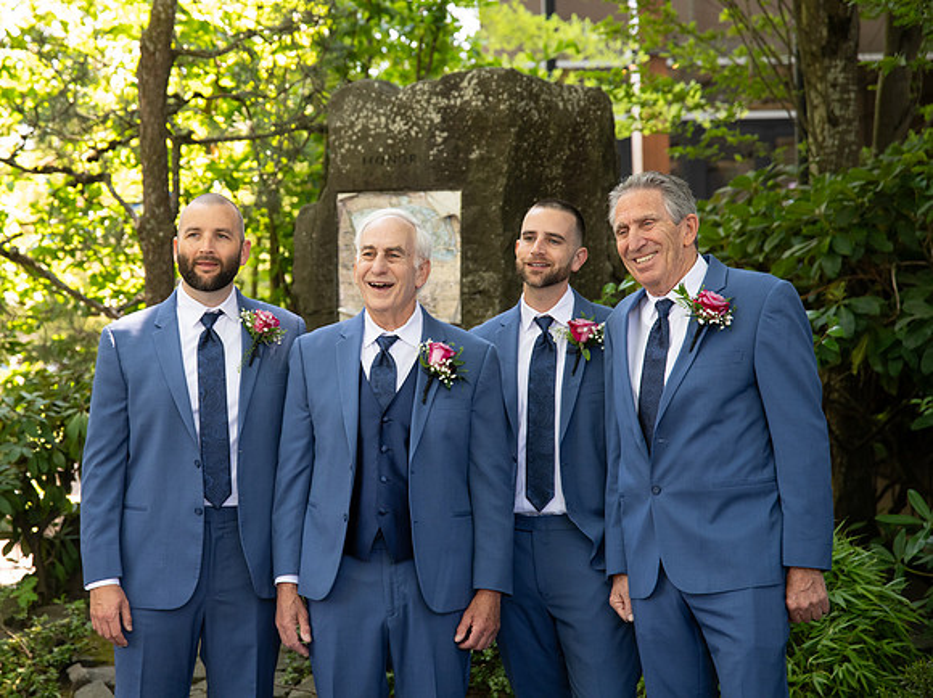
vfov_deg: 17.5
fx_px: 2265
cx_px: 350
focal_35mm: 84
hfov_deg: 23.2
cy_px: 310
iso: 1000
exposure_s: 1/400
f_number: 4
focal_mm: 70
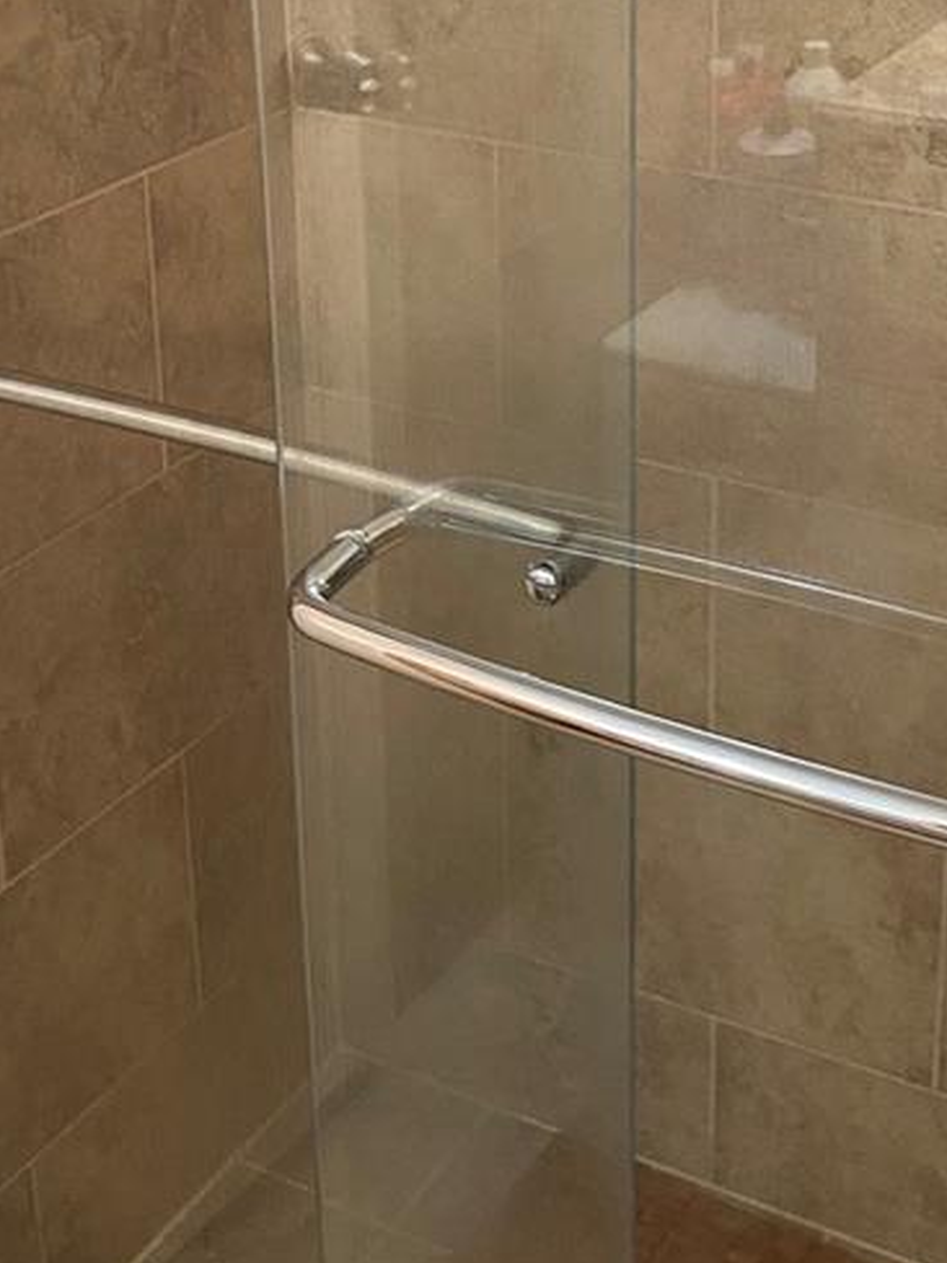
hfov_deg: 22.9
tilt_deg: -19.1
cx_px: 603
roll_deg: +0.8
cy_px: 238
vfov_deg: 29.5
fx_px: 2334
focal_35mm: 64
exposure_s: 1/60
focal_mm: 4.25
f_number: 1.8
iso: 250
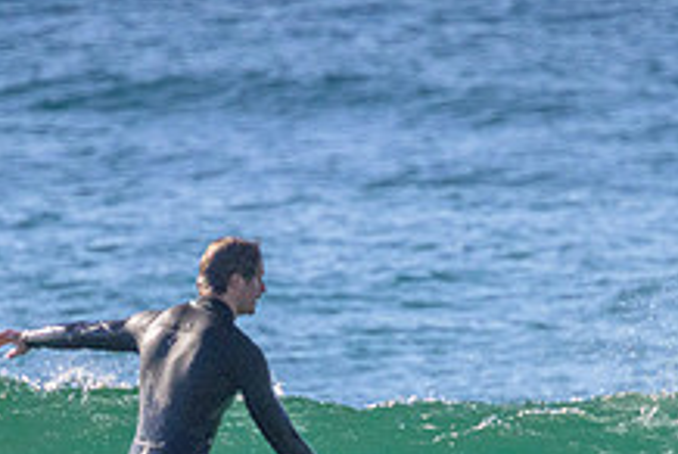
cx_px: 423
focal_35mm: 2125
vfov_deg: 0.6
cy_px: 549
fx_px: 40074
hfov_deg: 1.0
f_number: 11
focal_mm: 800
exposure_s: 1/2000
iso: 3600
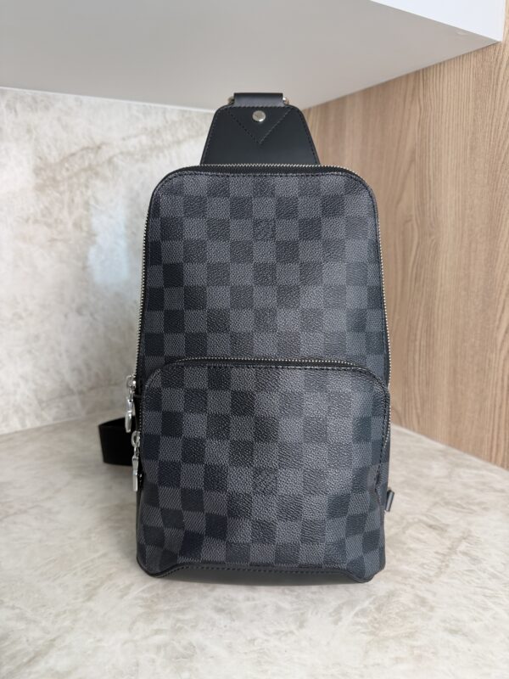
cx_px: 254
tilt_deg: -12.8
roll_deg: +0.8
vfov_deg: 71.6
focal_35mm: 24
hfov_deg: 56.8
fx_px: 471
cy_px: 340
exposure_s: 1/120
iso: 160
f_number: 1.78
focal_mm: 6.76
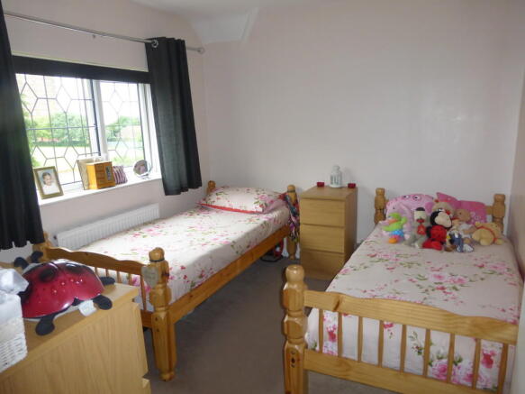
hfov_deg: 71.6
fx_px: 364
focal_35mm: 24
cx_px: 262
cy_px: 197
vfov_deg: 56.8
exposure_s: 1/60
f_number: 3.3
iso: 200
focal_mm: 4.3
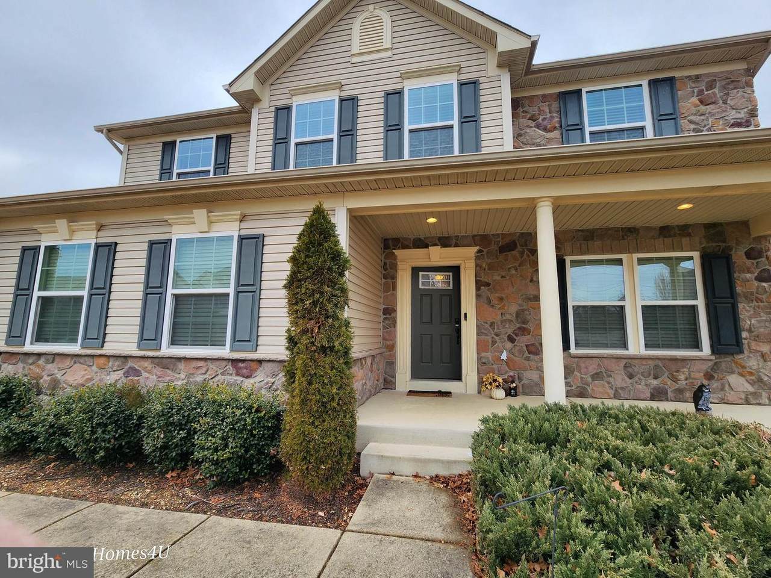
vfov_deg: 89.9
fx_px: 290
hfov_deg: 106.2
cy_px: 289
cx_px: 386
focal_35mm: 13
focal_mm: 2.2
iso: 50
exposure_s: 1/833
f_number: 2.2
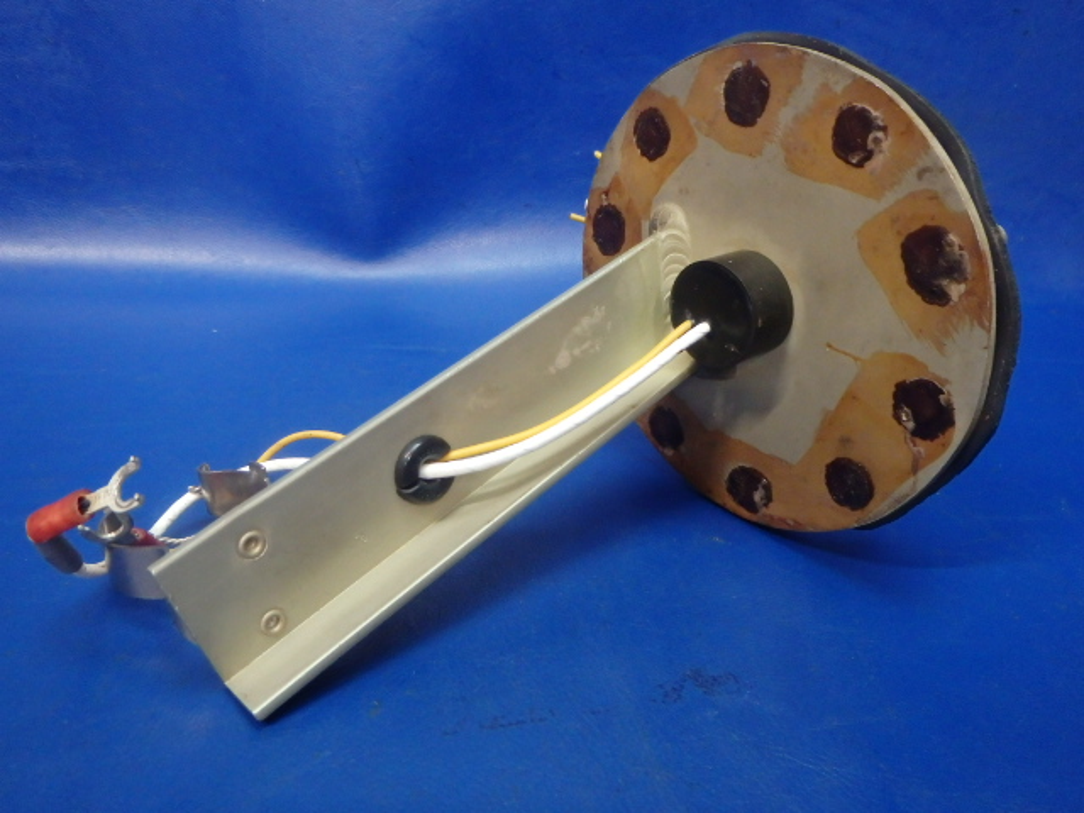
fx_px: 877
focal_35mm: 28
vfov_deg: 49.7
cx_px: 542
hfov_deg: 63.4
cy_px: 406
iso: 800
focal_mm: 5
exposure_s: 1/30
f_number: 3.9
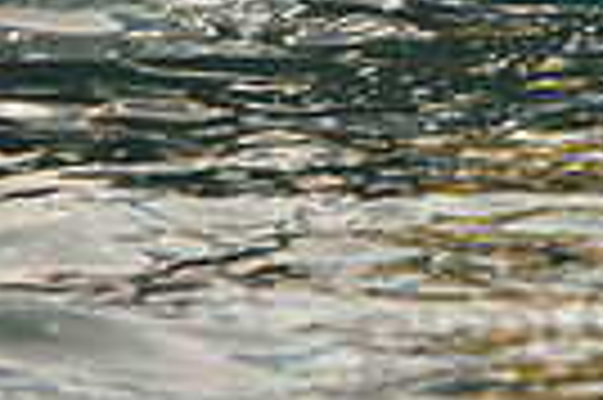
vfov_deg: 2.3
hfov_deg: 3.5
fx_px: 9787
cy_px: -465
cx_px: 1220
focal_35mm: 585
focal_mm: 135
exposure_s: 1/800
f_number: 5.6
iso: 250
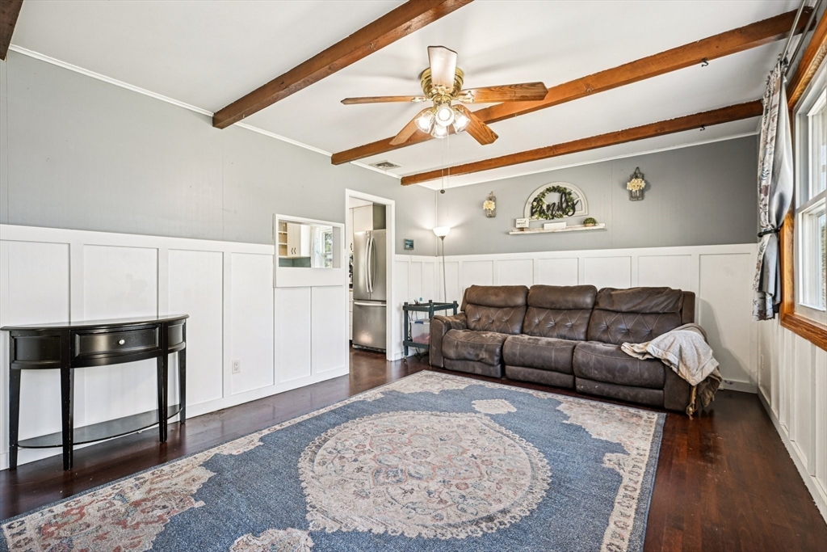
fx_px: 368
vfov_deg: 73.8
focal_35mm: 16
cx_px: 414
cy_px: 276
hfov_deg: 96.7
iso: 400
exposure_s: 1/20
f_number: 8
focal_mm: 16
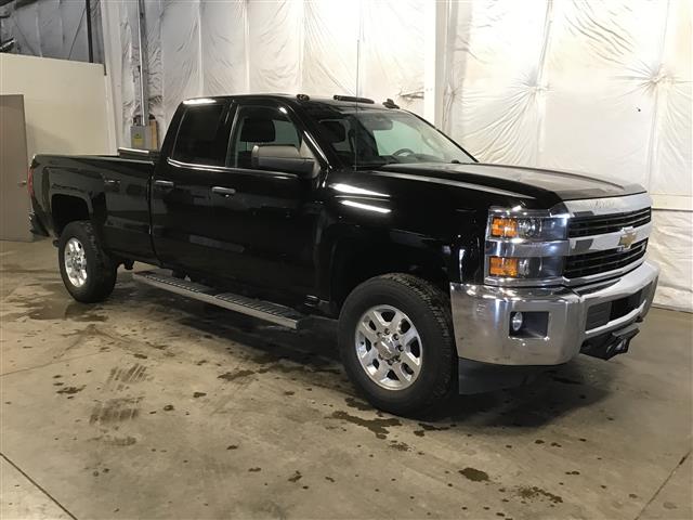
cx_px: 346
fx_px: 621
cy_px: 260
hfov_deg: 58.4
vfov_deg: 45.4
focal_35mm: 31
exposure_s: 1/30
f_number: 2.4
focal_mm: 3.3
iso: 100
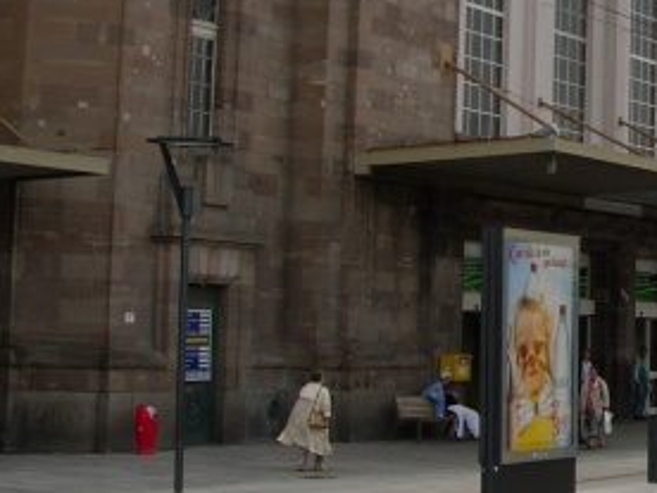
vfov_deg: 14.5
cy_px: 67
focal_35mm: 101
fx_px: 1917
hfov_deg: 18.1
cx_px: 870
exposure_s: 1/995
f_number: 4.8
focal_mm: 7.8
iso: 79
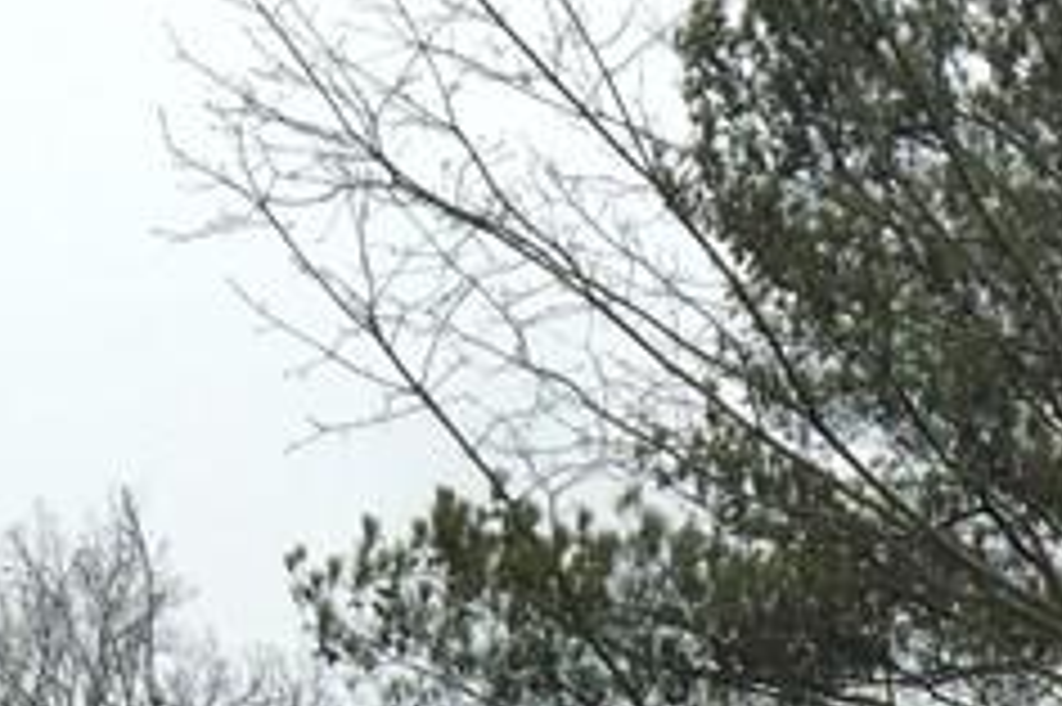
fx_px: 3862
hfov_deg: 13.3
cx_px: 2192
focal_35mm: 131
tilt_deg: +9.2
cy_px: 1538
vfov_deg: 9.6
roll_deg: -1.3
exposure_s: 1/460
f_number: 2.2
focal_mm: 4.15
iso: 32
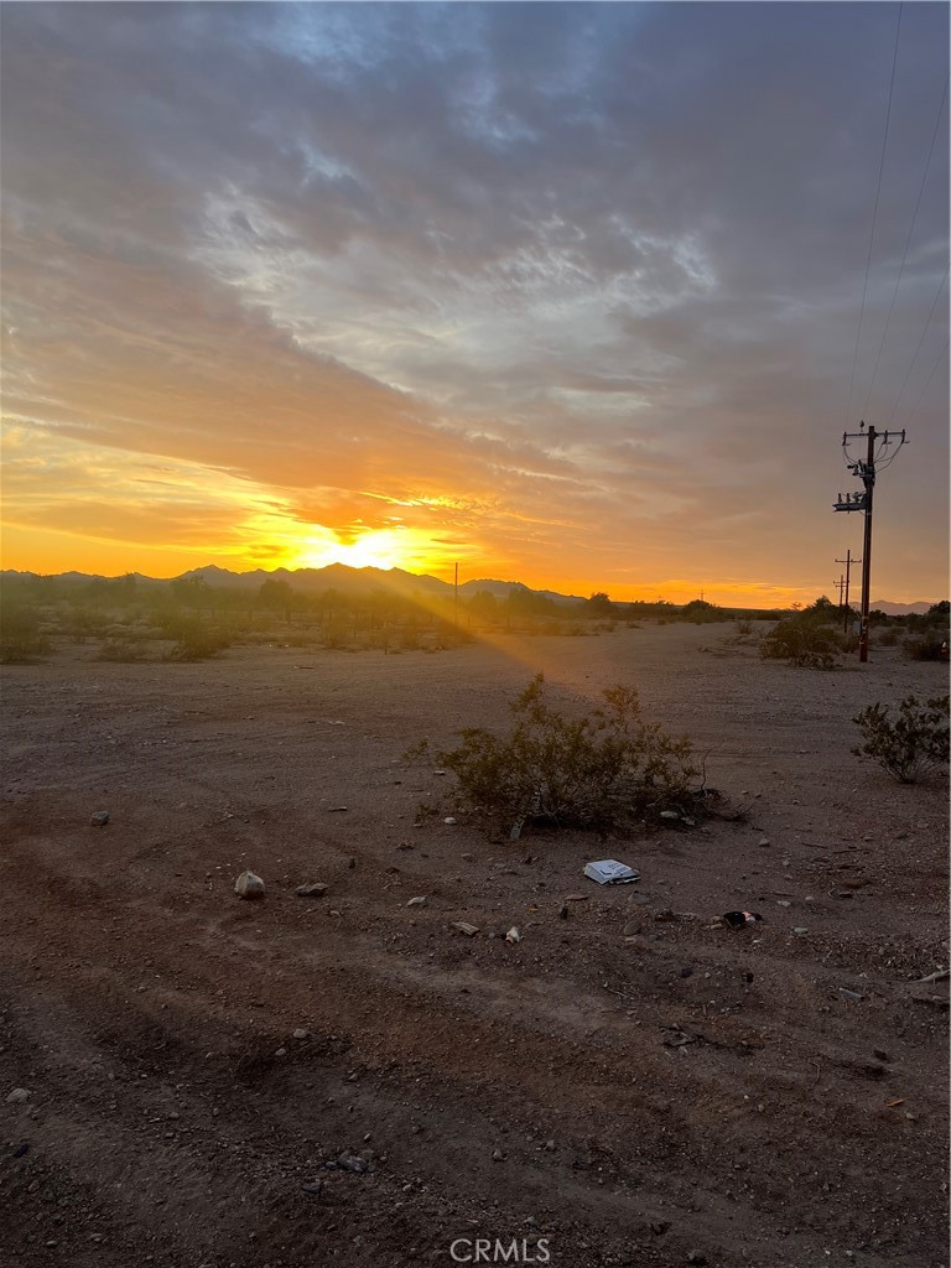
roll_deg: +0.4
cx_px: 476
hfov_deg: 53.1
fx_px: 952
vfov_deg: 67.3
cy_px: 634
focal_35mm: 26
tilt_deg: +1.6
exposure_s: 1/431
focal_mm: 5.7
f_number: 1.5
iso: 50
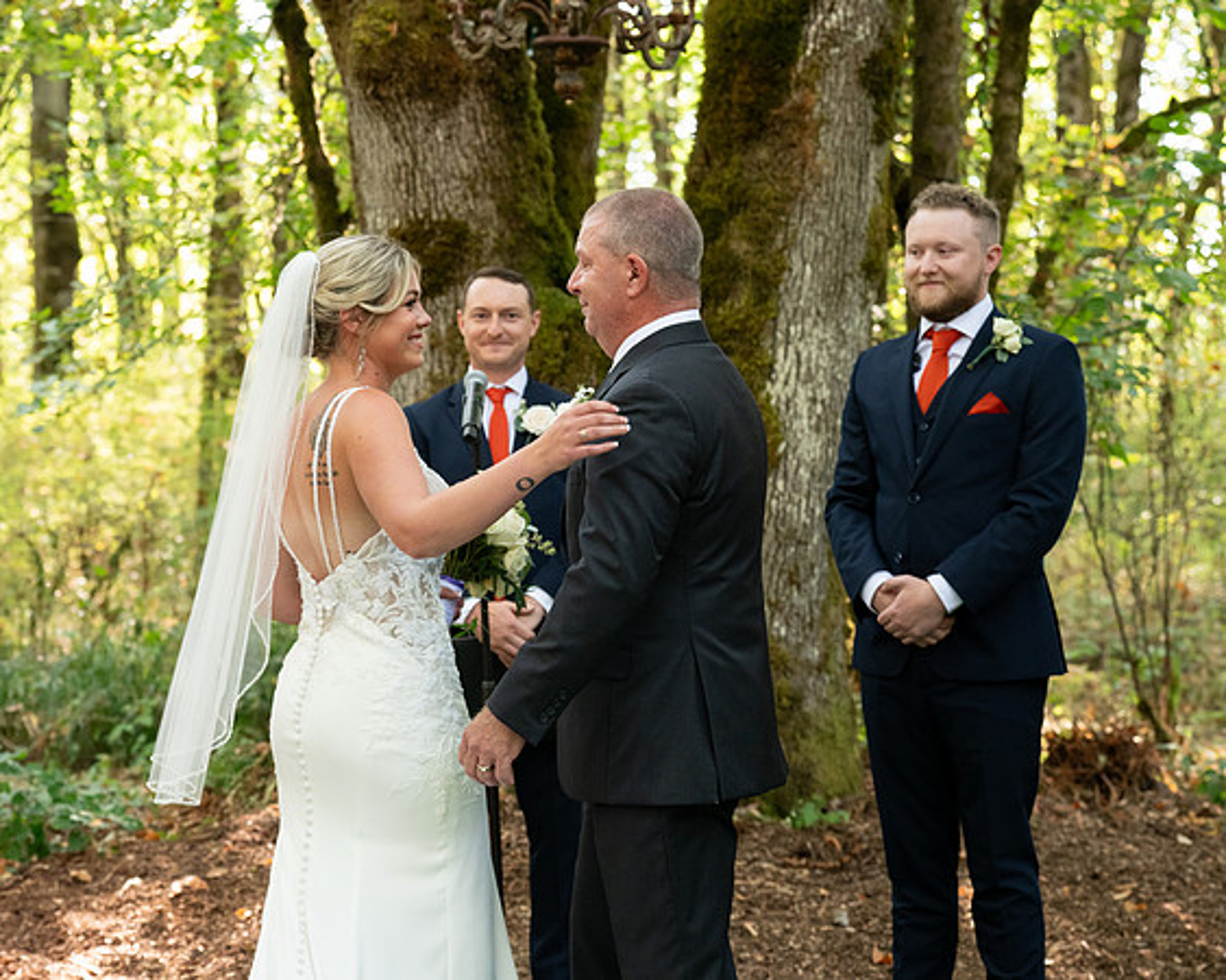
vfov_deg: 21.8
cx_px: 445
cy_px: 462
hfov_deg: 27.0
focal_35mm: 70
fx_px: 2547
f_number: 4
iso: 1600
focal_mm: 58
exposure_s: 1/400
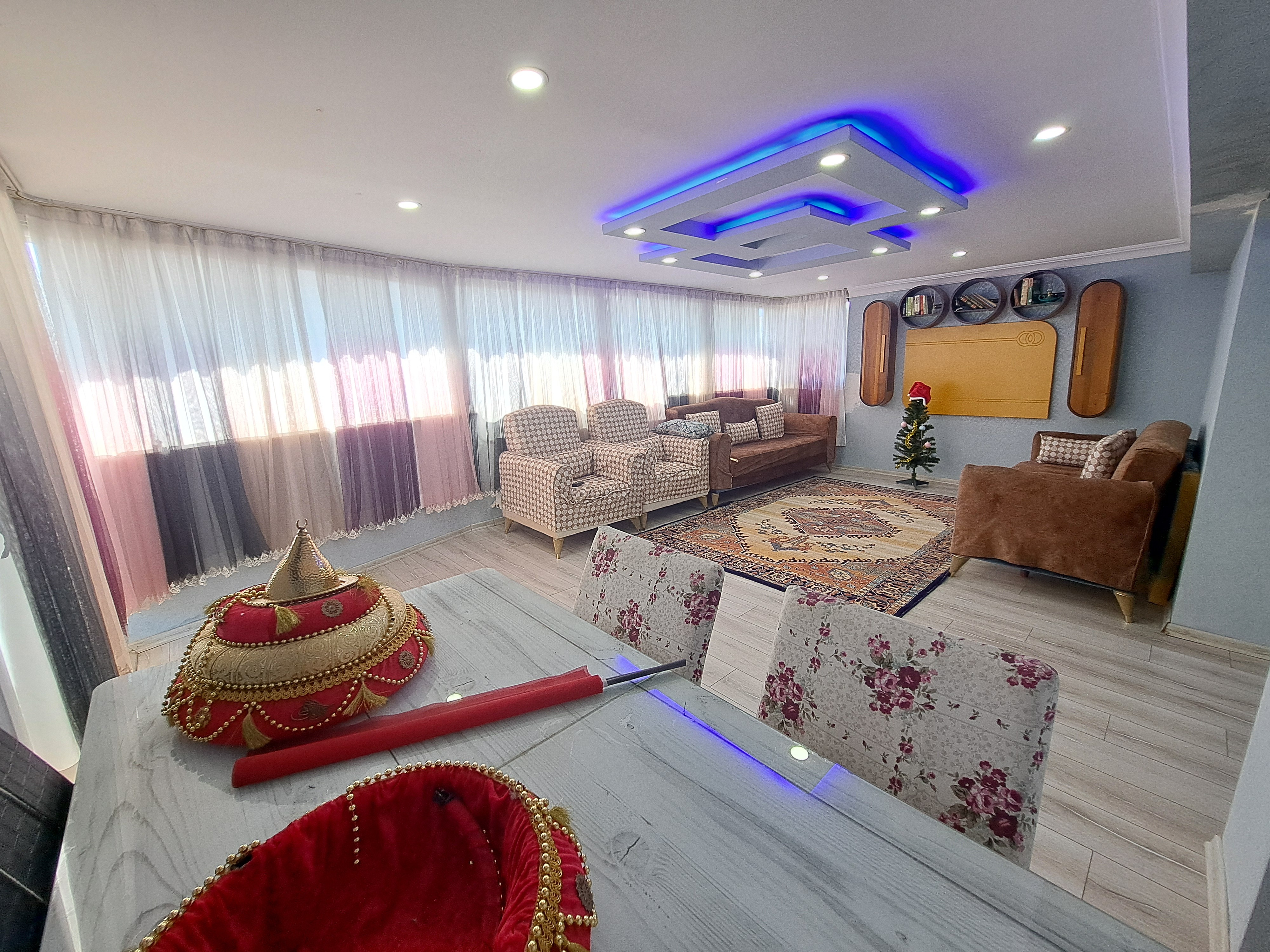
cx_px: 635
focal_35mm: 13
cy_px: 476
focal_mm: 1.74
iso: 64
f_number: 2.2
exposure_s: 1/50
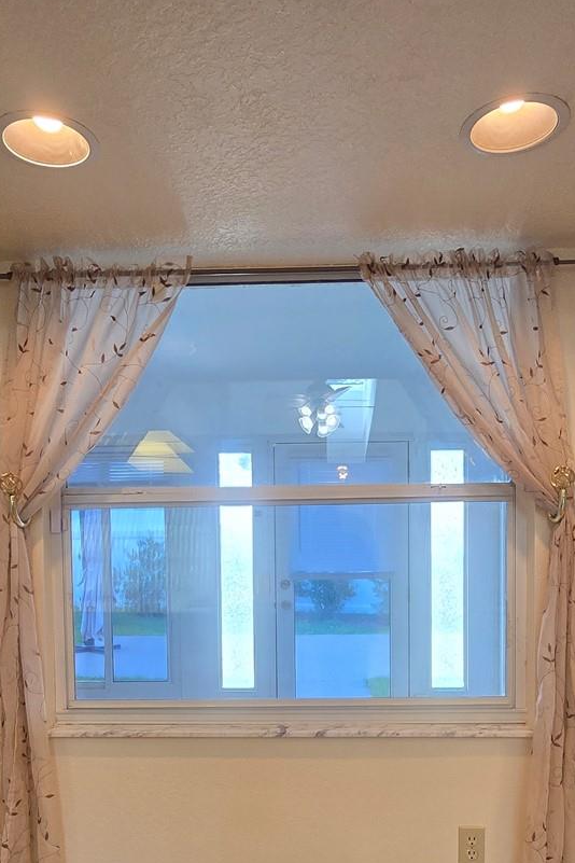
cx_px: 284
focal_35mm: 27
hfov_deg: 47.9
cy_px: 600
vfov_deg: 64.9
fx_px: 647
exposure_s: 1/60
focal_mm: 2.2
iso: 100
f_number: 2.2
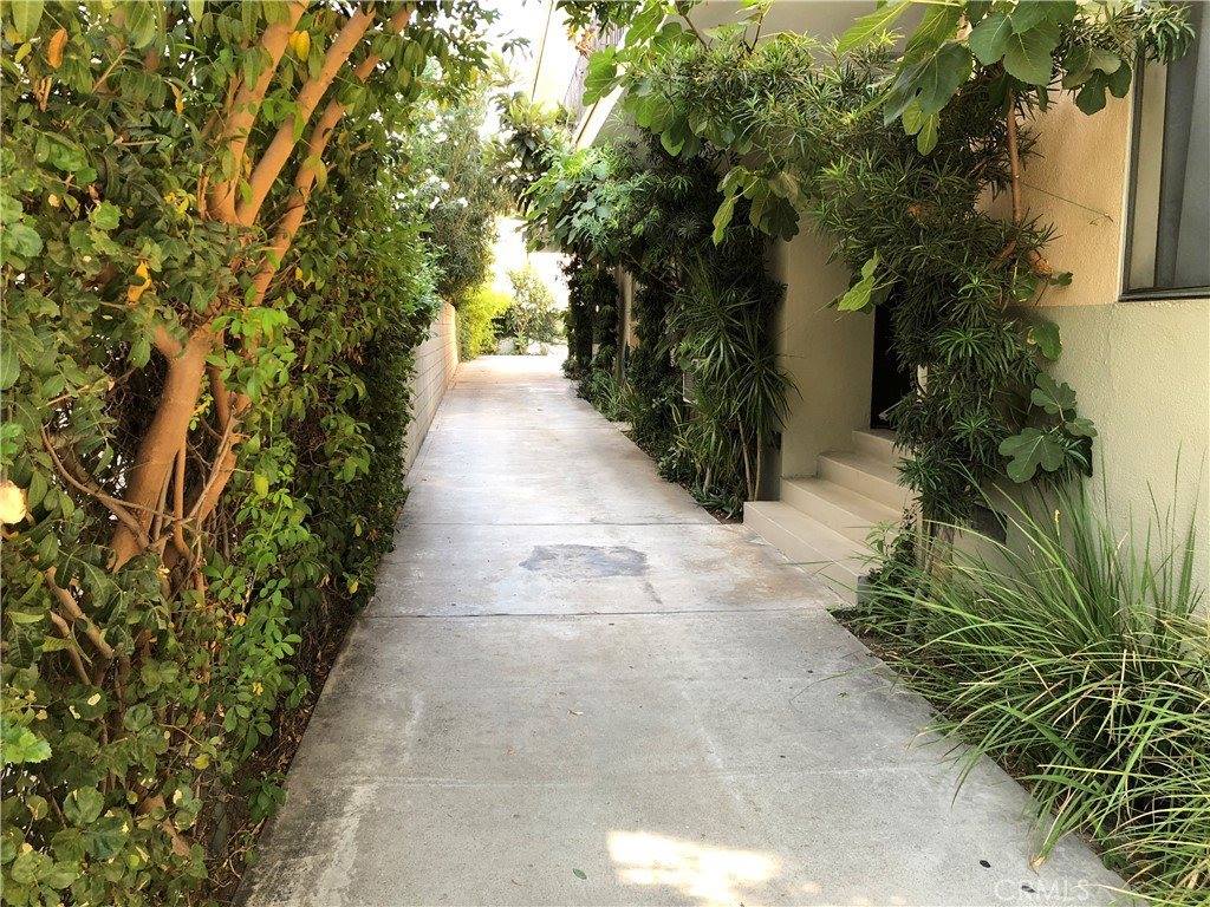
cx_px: 605
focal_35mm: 28
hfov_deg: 63.4
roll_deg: -0.3
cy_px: 454
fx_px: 979
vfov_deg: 49.7
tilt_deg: -6.2
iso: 25
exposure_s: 1/40
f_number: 1.8
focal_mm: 4
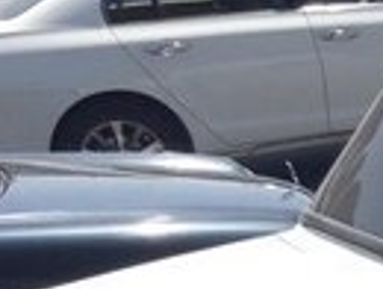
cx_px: 902
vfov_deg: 10.2
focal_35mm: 142
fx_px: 1574
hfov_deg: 11.6
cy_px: 417
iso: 40
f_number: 1.9
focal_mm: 3.7
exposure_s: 1/1368
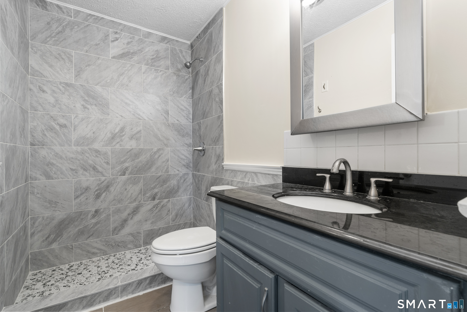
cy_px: 156
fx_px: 208
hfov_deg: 96.7
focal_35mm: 16
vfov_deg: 73.7
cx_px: 234
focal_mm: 16
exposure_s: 2
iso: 200
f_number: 9
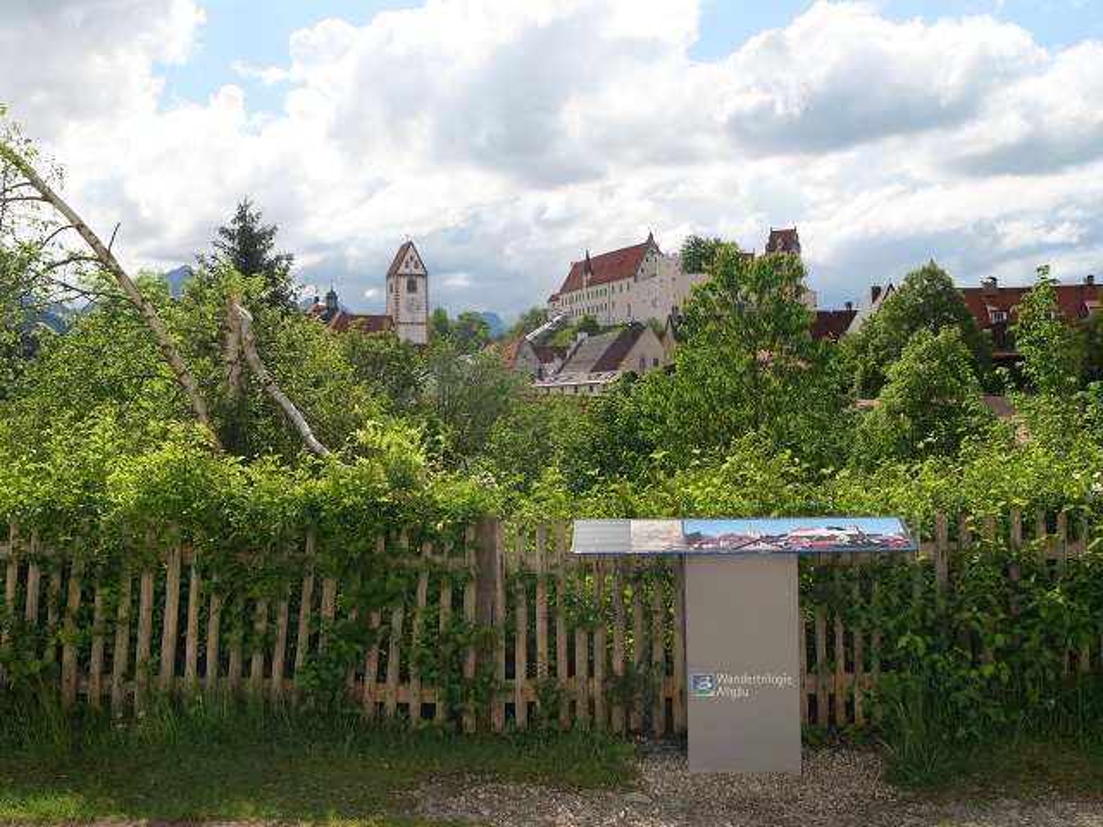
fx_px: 1338
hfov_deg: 44.8
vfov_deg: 34.3
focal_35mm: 42
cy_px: 414
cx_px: 552
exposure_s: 1/320
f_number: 6.3
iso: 200
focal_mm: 21
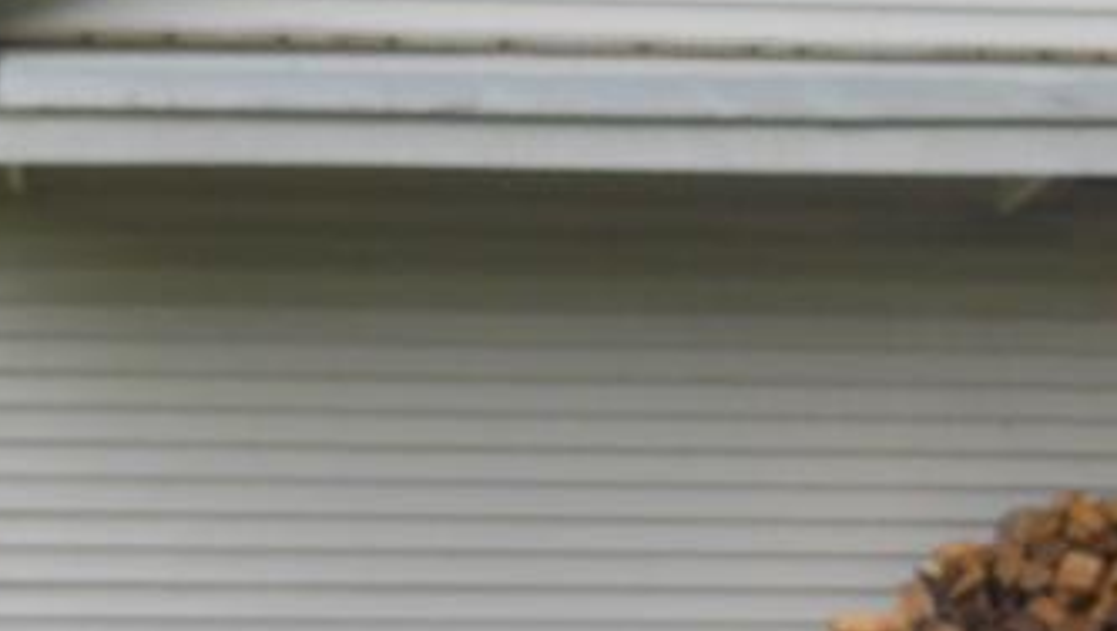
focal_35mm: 174
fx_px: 5158
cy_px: 383
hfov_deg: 12.4
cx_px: 644
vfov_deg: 7.0
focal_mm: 9.3
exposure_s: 1/60
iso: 200
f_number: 4.7
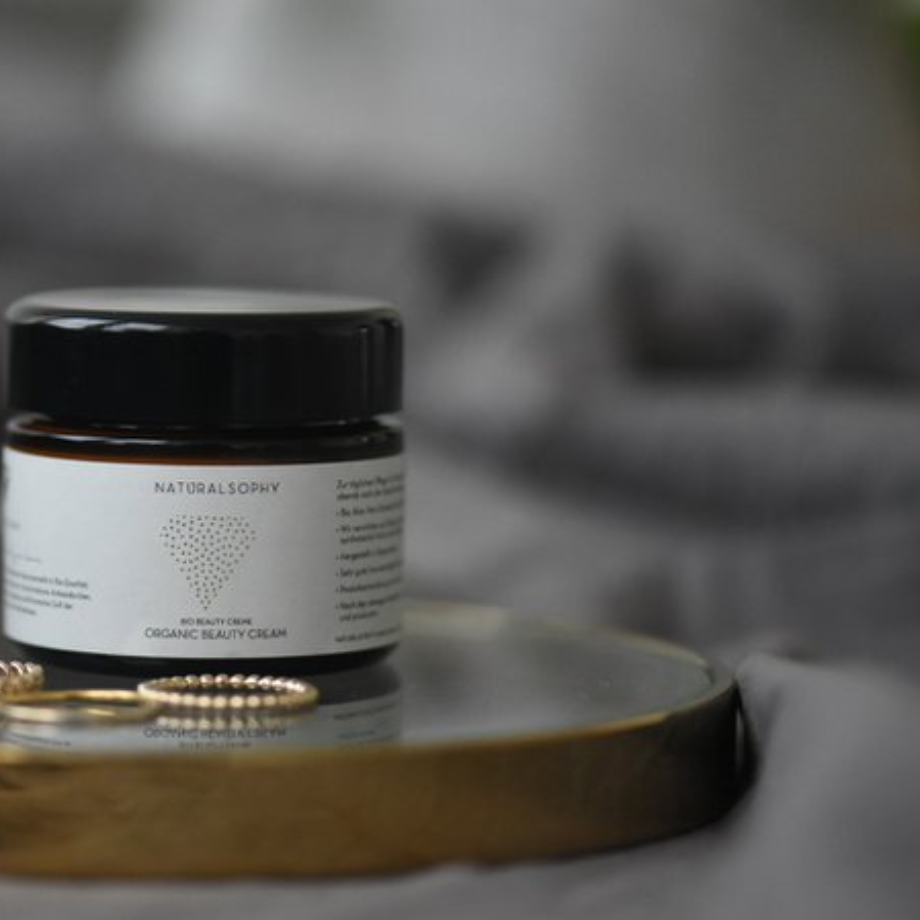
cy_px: 448
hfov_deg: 11.0
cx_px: 203
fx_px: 4781
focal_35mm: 159
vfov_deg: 11.0
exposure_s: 1/640
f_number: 3.2
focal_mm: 105
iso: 3200
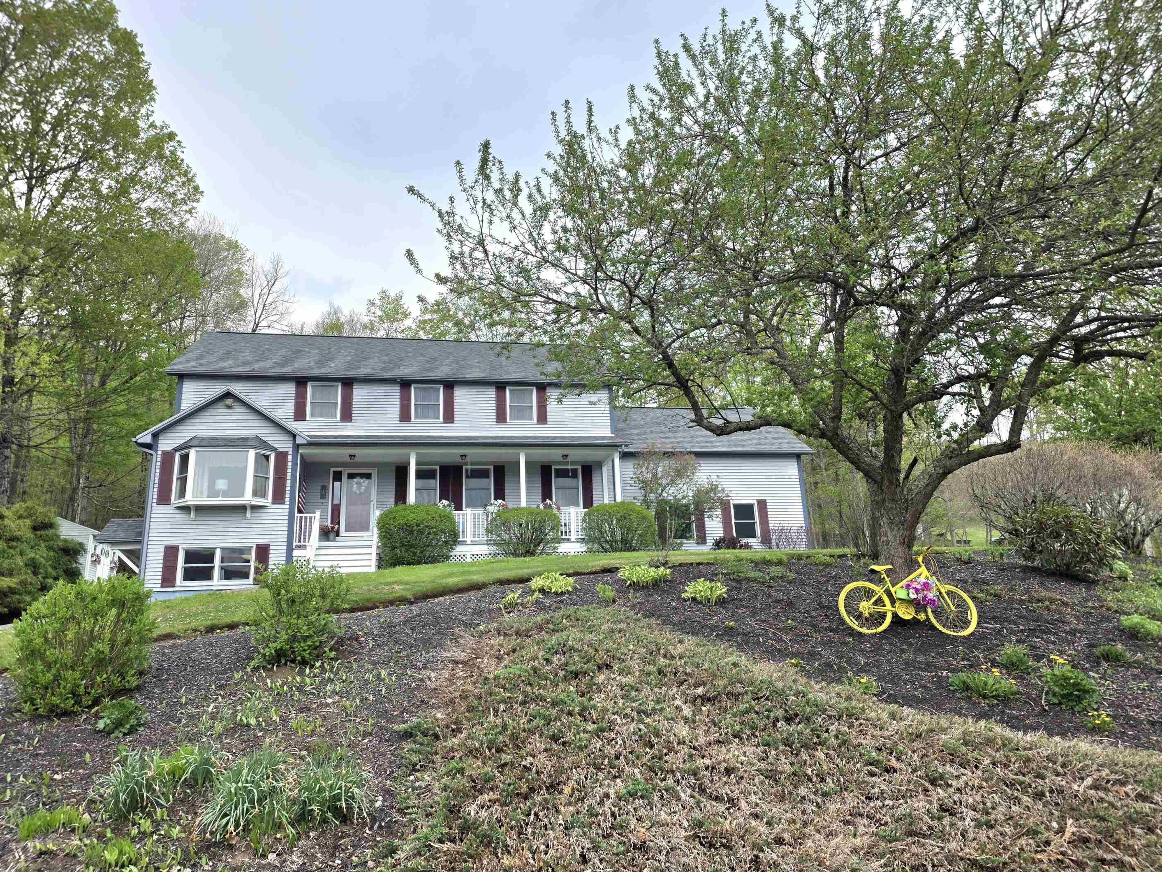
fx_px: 839
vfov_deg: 54.9
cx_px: 591
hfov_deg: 69.4
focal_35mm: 25
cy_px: 423
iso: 80
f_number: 1.7
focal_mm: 6.25
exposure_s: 1/3333
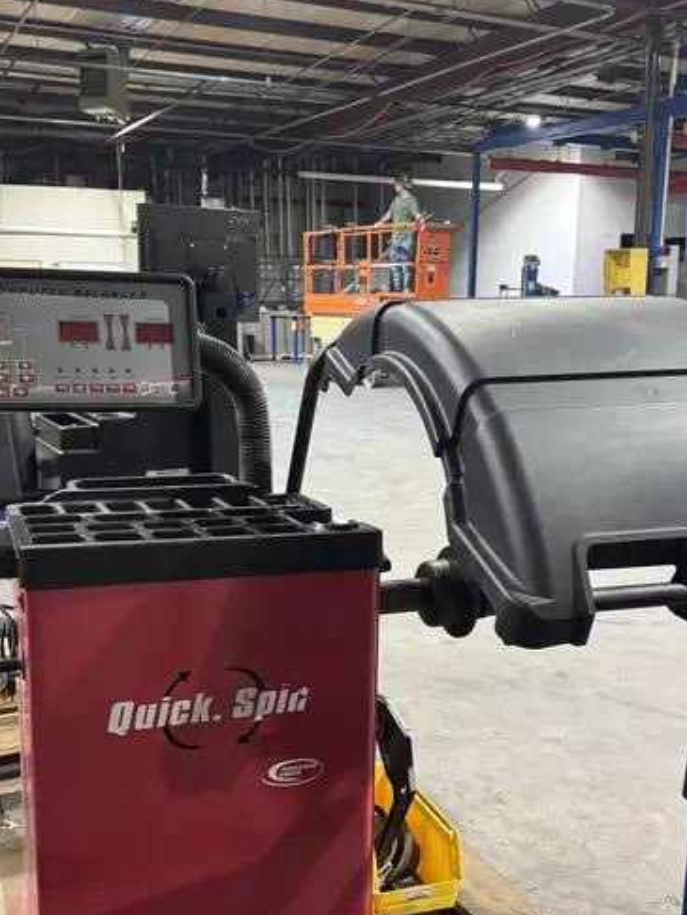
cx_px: 332
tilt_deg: -14.1
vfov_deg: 49.8
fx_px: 978
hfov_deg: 38.7
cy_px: 546
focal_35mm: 37
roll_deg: -0.6
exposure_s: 1/60
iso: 800
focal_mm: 6.76
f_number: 1.78
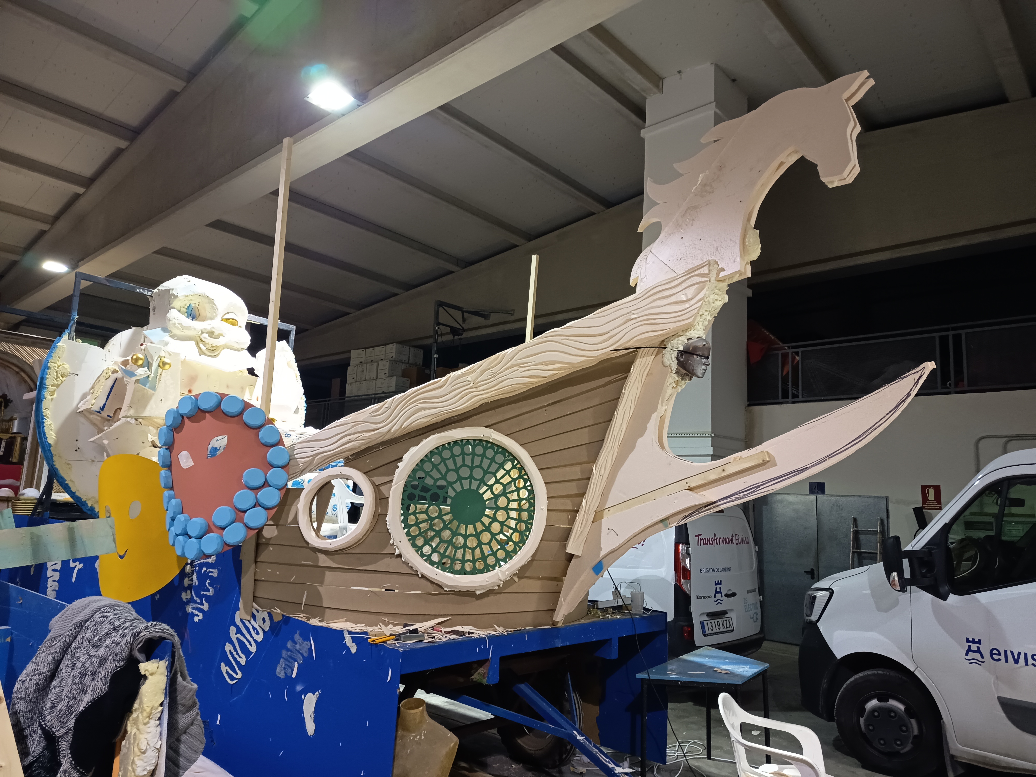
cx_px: 518
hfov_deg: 71.6
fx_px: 718
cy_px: 388
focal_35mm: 24
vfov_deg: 56.8
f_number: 1.7
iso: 1617
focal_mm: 5.27
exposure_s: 1/20
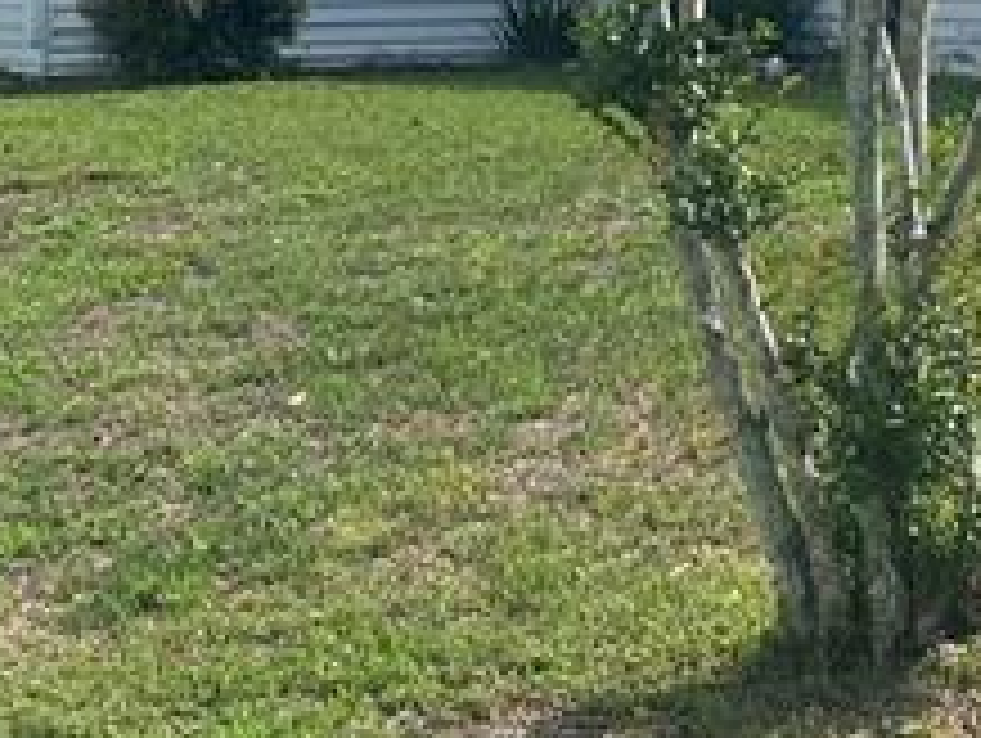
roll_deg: +1.7
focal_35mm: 122
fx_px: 3461
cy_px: -414
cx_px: 1174
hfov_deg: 15.5
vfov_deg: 11.6
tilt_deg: +6.5
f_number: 1.8
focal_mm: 4.25
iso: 32
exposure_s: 1/5236
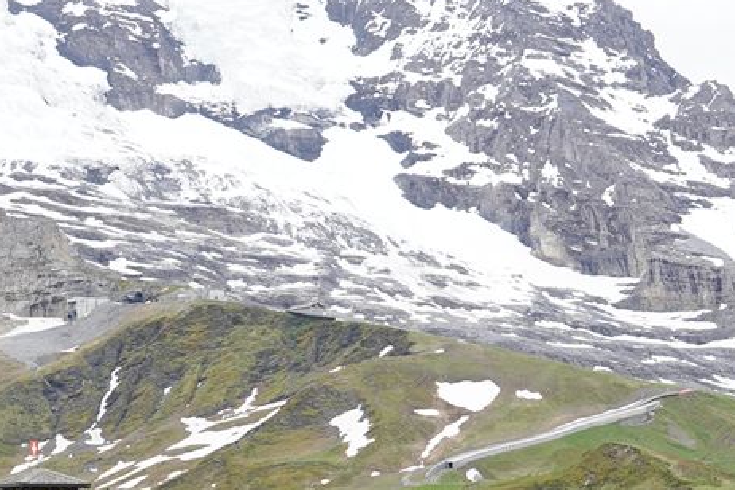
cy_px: 609
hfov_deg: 19.6
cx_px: 336
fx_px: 2123
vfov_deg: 12.8
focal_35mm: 104
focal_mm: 24
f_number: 8
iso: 100
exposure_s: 1/100
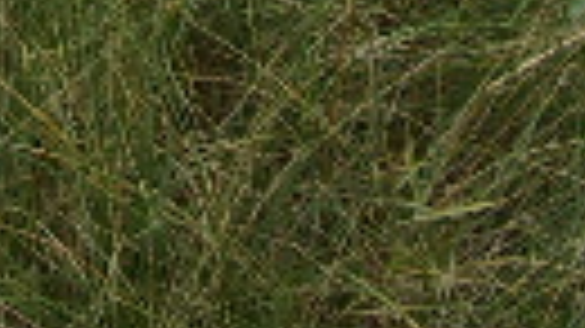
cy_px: -746
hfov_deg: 10.8
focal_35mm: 188
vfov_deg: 5.9
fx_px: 2915
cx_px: -436
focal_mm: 5.8
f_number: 4.3
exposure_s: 1/200
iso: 50
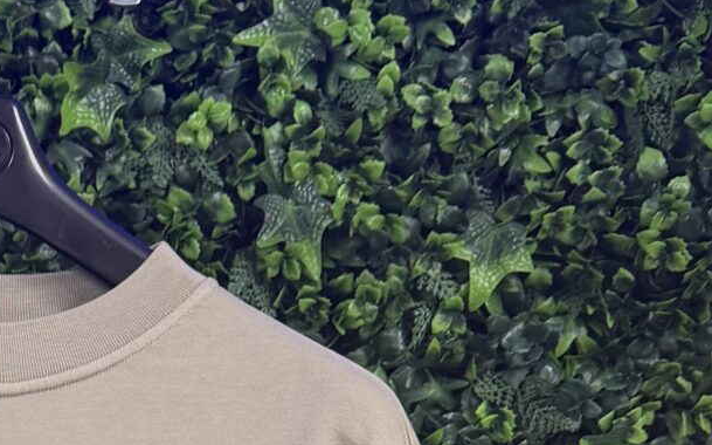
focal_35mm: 107
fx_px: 2075
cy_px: 841
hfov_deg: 18.8
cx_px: -54
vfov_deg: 11.2
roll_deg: -0.2
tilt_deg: -5.9
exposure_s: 1/84
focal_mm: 6.76
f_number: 1.78
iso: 125
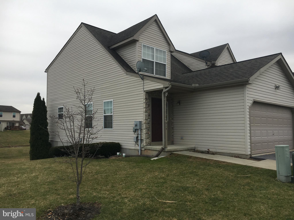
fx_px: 246
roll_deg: +0.4
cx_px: 147
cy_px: 110
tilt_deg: +4.9
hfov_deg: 61.7
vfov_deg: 48.2
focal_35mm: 29
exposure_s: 1/2024
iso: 25
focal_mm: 4.15
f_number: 2.2
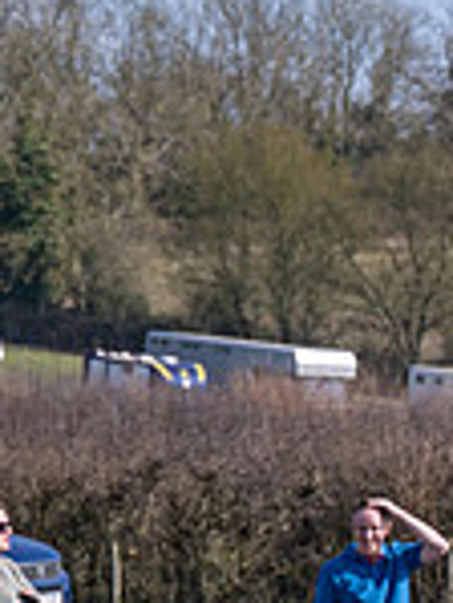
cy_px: 699
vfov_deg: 5.1
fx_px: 6743
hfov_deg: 3.8
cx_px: 440
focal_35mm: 387
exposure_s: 1/1600
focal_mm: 75
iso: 200
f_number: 5
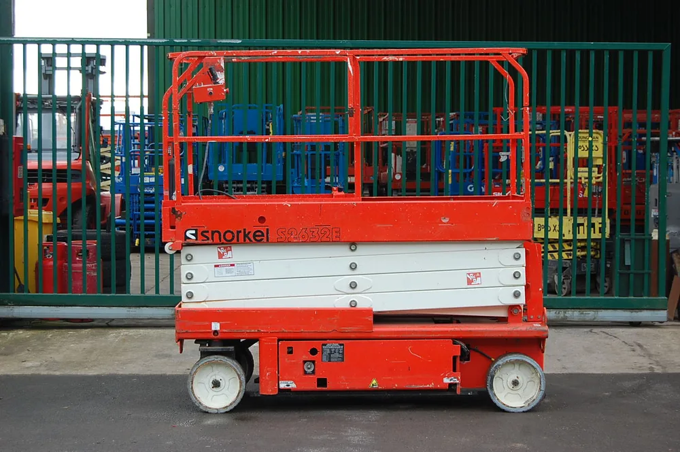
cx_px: 340
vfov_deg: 18.9
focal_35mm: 72
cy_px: 226
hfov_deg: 28.1
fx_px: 1359
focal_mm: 48
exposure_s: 1/100
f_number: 5.6
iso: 400
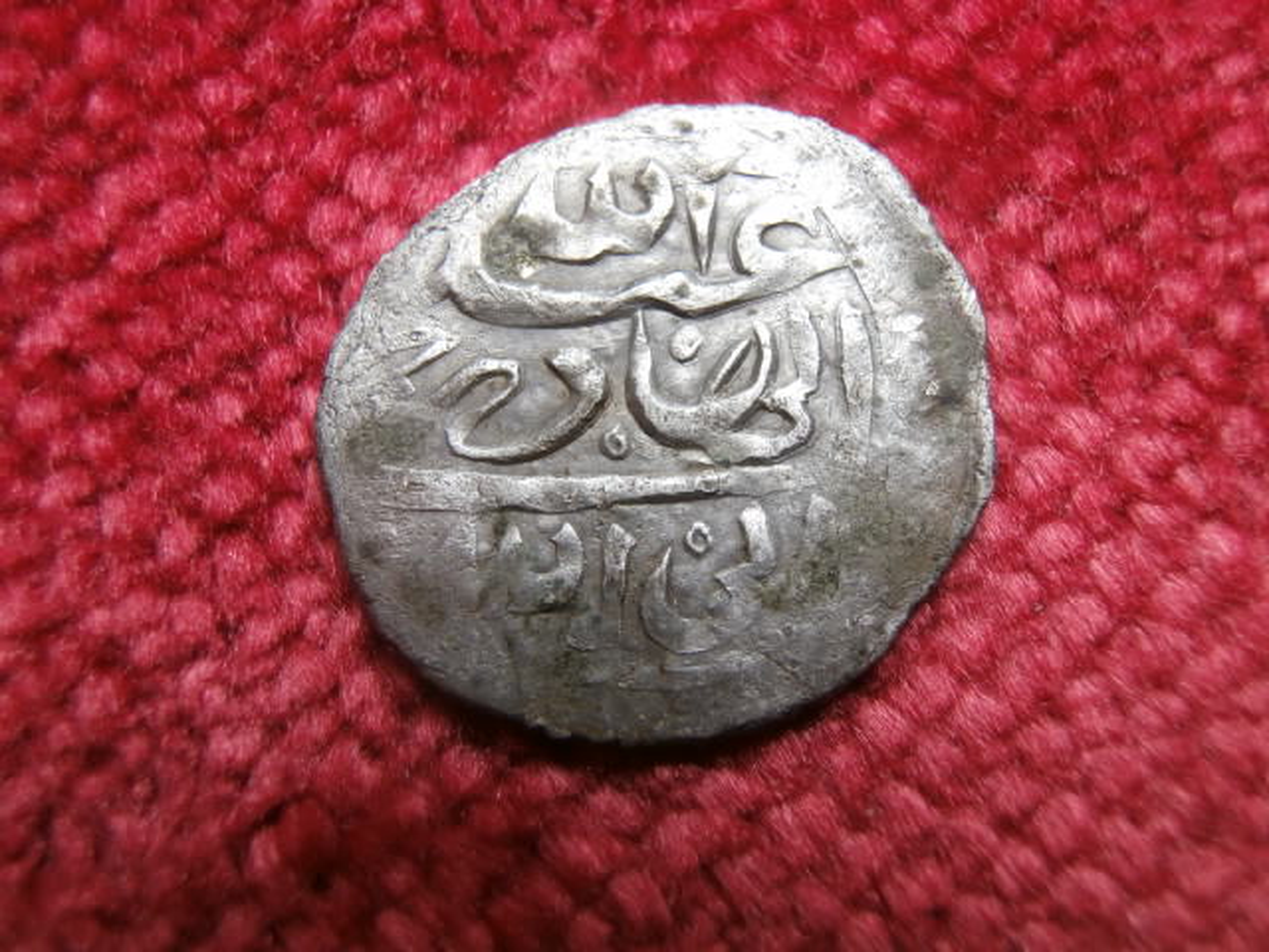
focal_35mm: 38
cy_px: 476
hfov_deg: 49.0
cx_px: 634
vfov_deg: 37.7
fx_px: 1393
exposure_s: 1/125
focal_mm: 6.67
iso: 100
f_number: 3.9
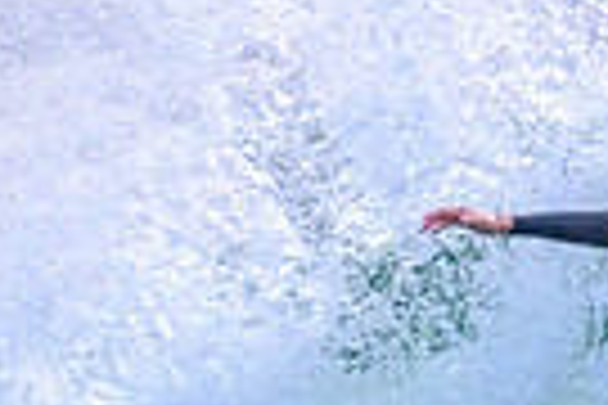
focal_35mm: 3011
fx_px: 50848
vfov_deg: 0.5
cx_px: 1153
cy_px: 236
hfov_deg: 0.7
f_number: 11
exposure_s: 1/1600
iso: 2800
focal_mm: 700
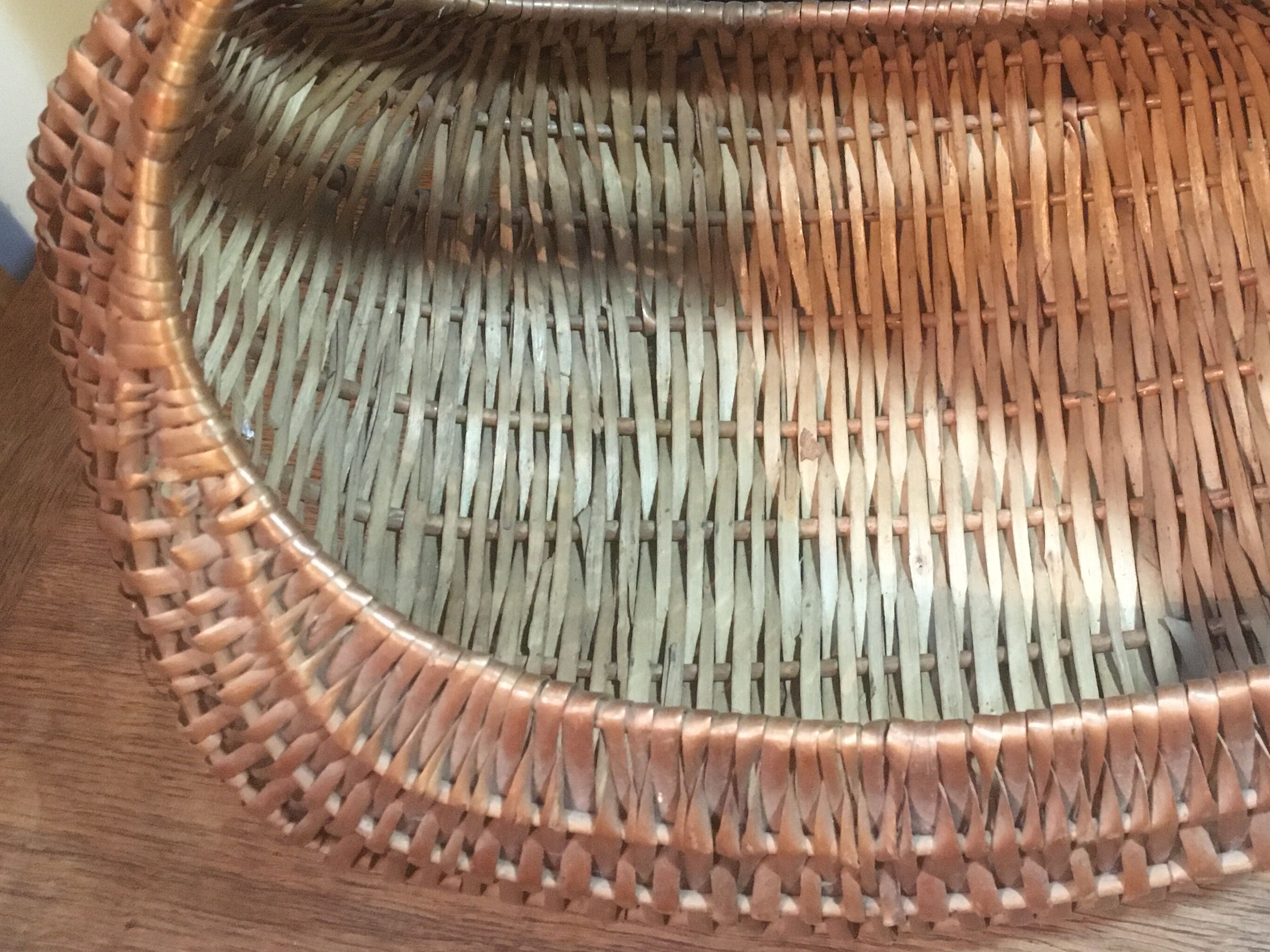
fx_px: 1578
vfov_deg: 33.2
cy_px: 301
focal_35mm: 43
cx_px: 847
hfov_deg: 43.2
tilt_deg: -51.7
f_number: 2.2
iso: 320
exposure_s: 1/17
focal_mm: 4.15
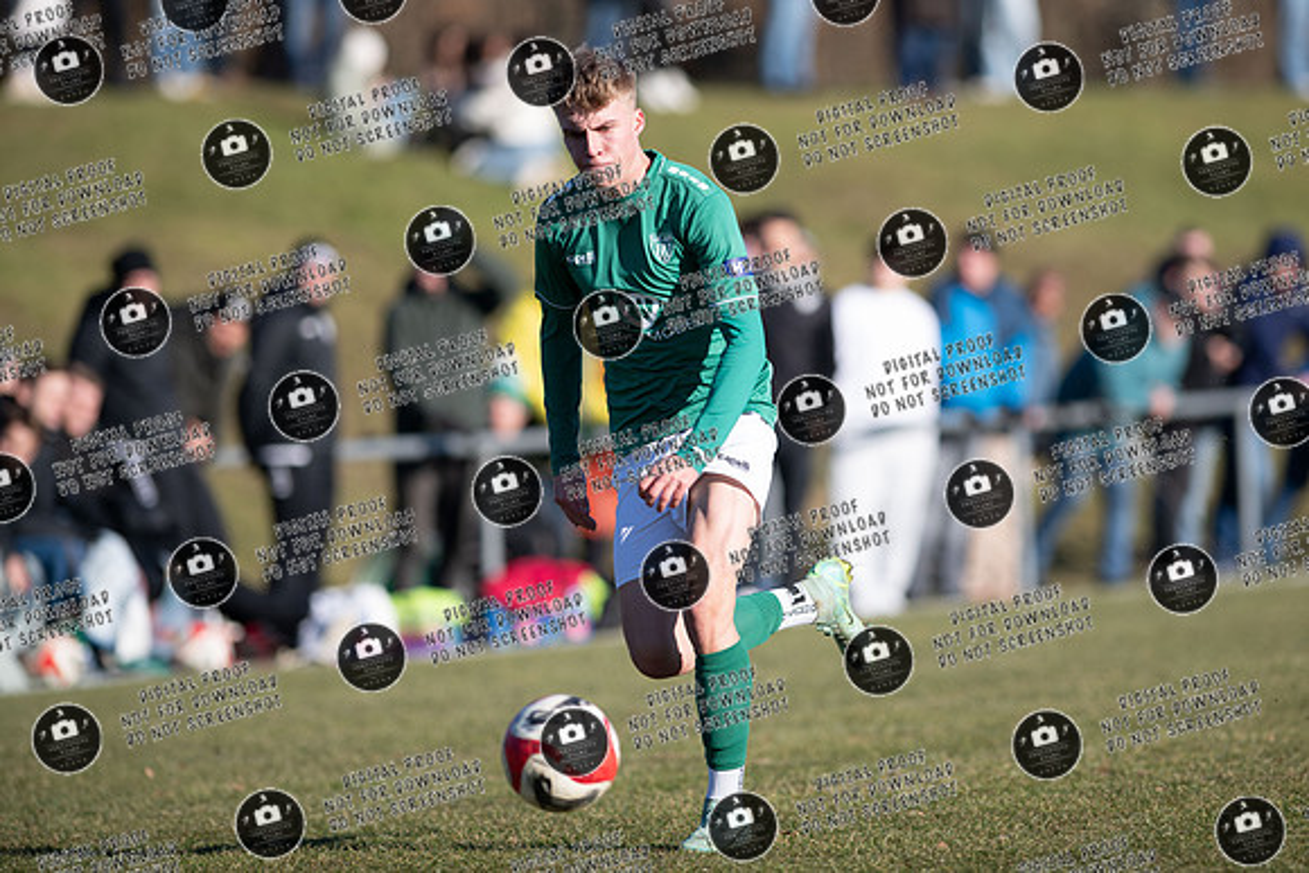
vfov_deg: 4.1
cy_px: 384
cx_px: 734
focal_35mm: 336
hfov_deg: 6.1
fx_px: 12231
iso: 110
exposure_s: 1/1600
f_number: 3.2
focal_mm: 300
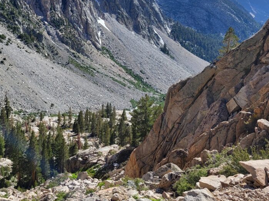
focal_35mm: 38
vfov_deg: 37.0
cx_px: 92
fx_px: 295
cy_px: 57
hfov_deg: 48.3
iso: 40
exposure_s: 1/2000
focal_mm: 5.4
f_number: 1.8
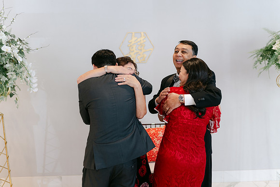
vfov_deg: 36.3
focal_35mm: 37
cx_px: 136
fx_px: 285
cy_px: 90
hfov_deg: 52.3
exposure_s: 1/125
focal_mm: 35
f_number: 1.4
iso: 320
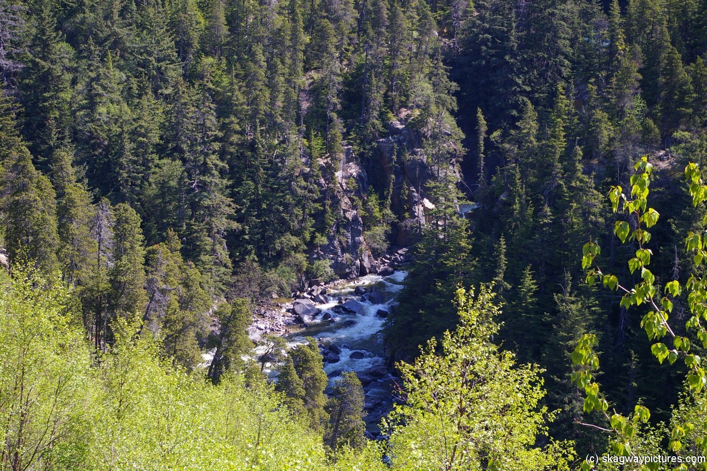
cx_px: 354
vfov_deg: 16.5
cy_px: 236
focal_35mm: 82
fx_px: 1619
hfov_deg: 24.6
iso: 200
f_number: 8
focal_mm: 55
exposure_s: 1/180
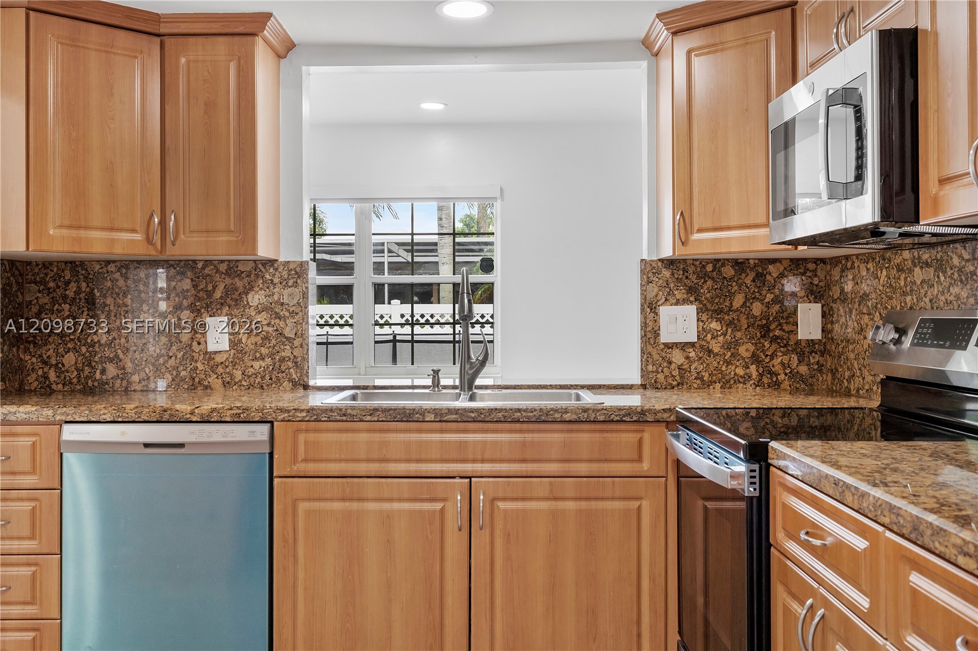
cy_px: 326
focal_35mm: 35
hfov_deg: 54.4
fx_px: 951
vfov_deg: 37.8
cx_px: 489
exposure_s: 1/25
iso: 640
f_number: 9
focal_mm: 35
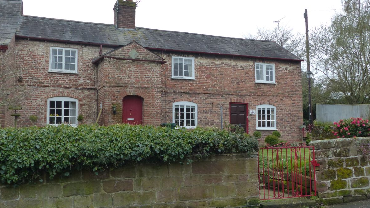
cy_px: 111
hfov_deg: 51.6
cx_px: 183
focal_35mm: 39
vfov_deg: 30.4
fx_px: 383
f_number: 4
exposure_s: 1/160
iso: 160
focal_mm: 6.3
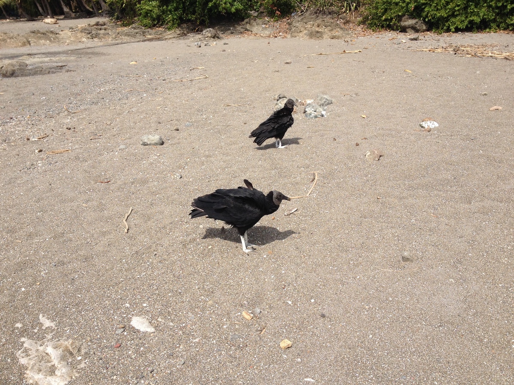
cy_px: 192
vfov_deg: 40.7
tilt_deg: -23.1
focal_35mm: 35
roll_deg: -0.1
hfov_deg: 52.6
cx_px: 257
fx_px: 520
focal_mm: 4.28
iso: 50
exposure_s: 1/2208
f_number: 2.4
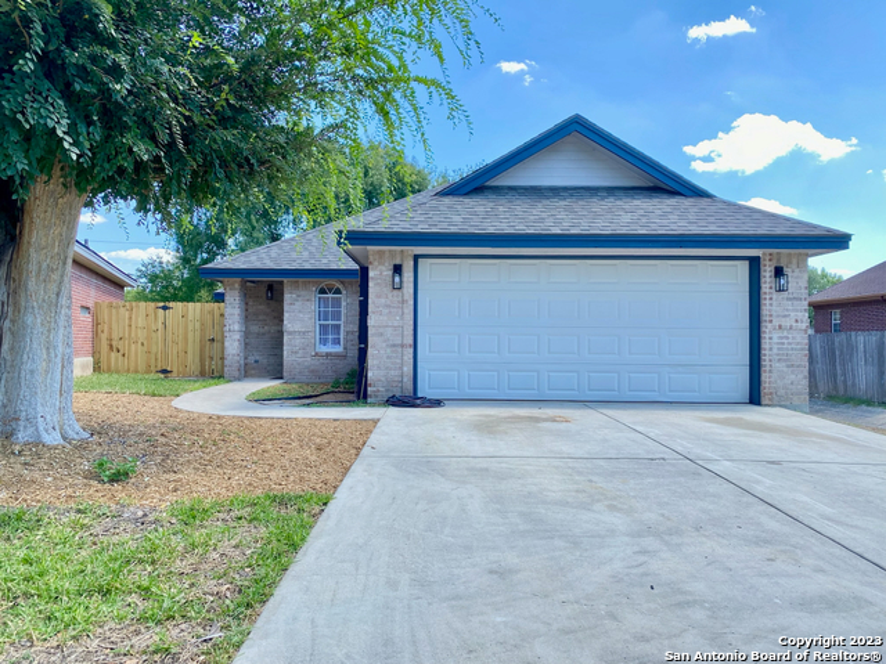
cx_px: 443
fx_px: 665
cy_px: 332
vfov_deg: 53.1
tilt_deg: +0.4
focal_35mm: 26
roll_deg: -0.5
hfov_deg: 67.3
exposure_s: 1/363
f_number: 1.8
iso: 32
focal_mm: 4.25
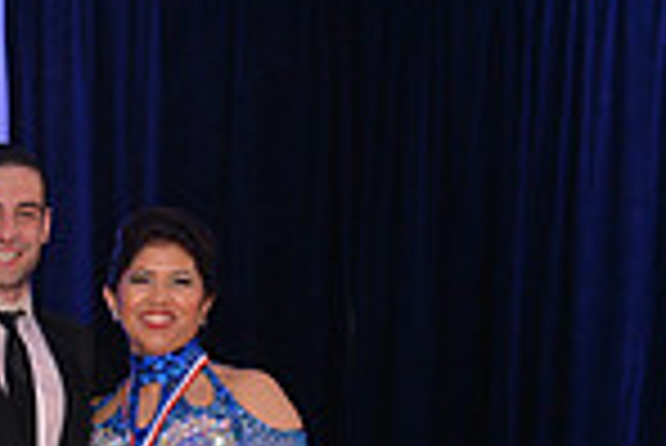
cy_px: 701
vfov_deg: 10.0
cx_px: -598
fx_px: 2463
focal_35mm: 133
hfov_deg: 13.5
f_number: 5
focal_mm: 34
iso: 1000
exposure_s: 1/250
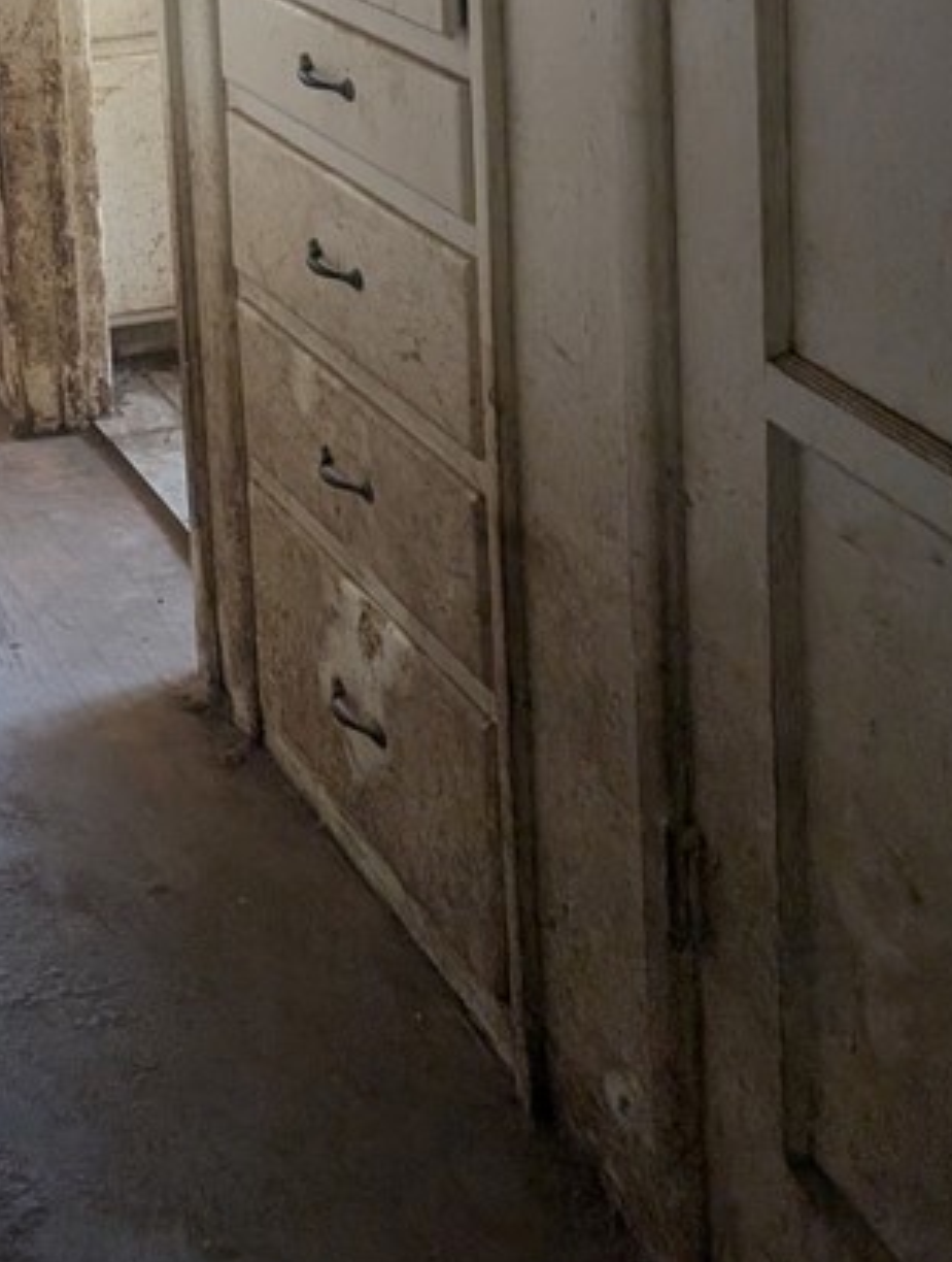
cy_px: -138
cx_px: -162
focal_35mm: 60
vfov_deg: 29.0
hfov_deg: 22.7
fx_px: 2191
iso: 140
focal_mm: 6.9
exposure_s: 1/499
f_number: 1.68
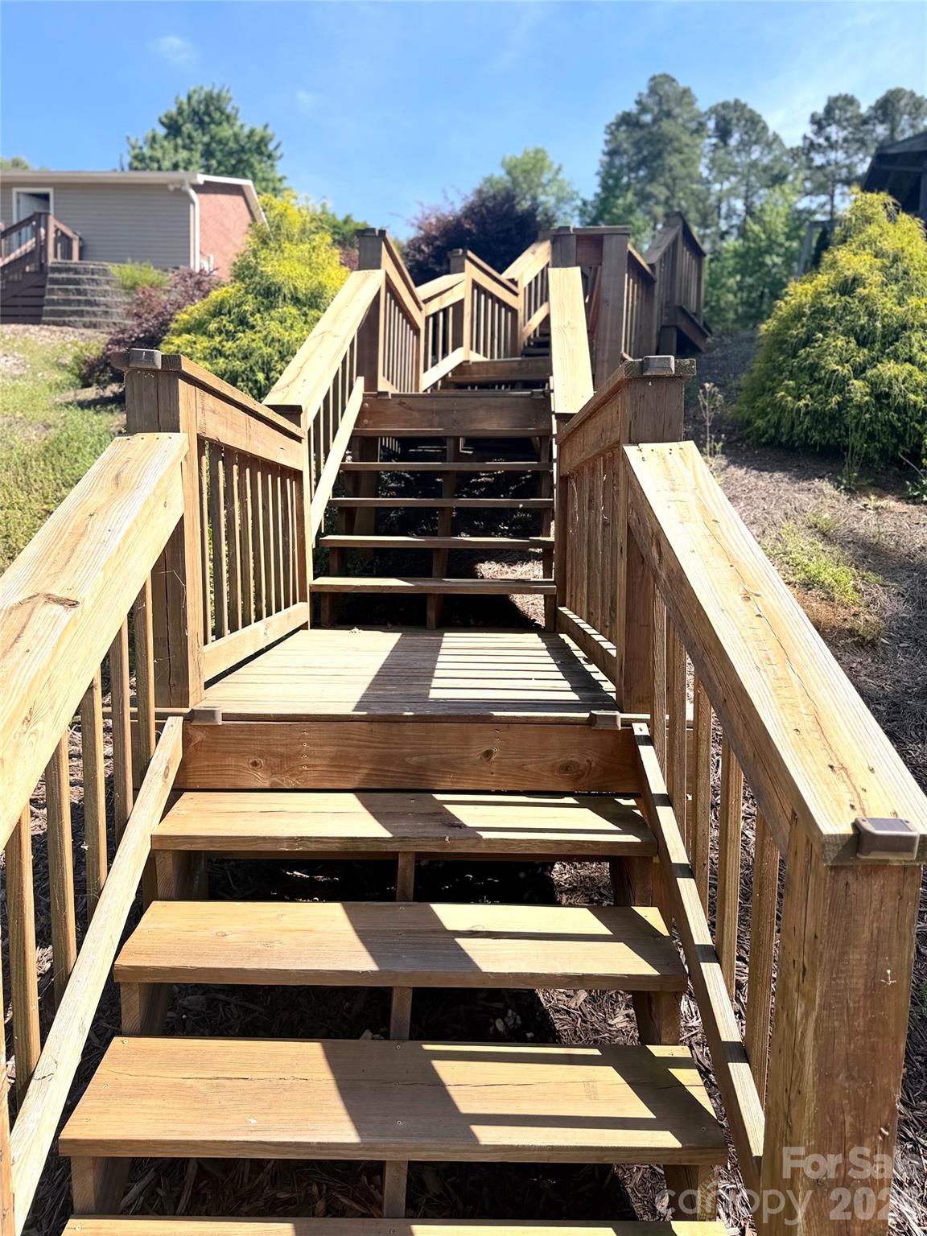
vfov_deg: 71.6
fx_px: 857
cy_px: 618
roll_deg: -1.6
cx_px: 464
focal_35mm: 24
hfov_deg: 56.8
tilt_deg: -5.5
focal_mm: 6.76
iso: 80
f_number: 1.78
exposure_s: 1/2611
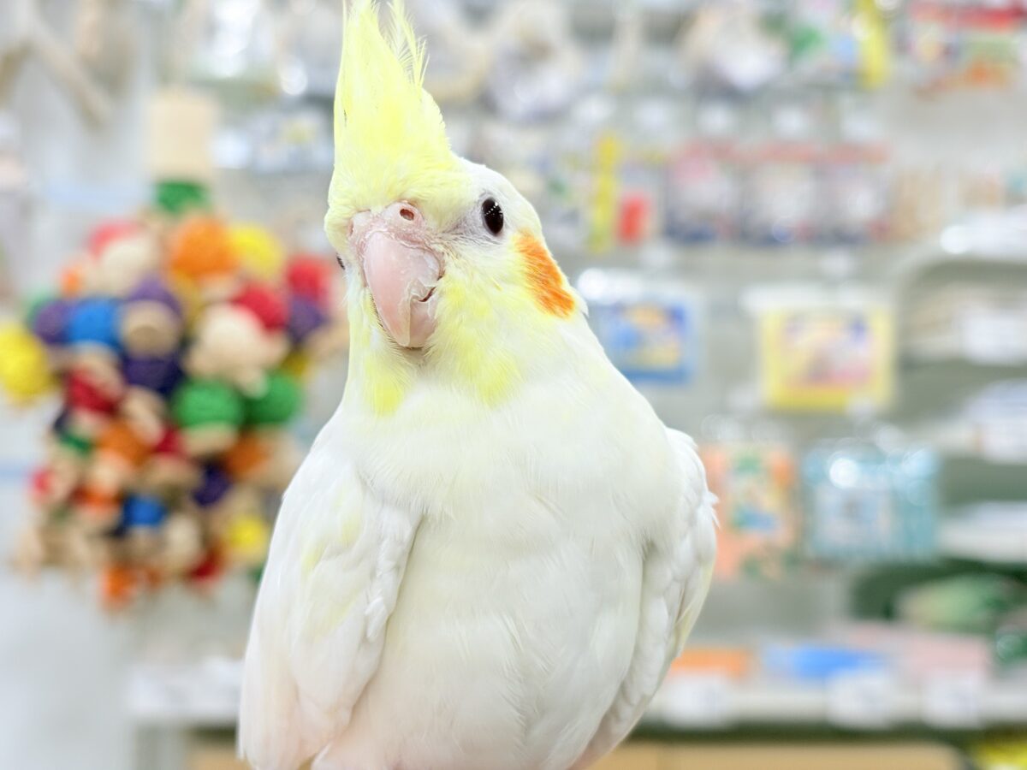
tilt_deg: +1.6
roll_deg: -0.9
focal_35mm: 52
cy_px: 385
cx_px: 514
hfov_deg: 36.8
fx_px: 1543
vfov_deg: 28.0
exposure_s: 1/50
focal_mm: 5.96
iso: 40
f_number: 1.6
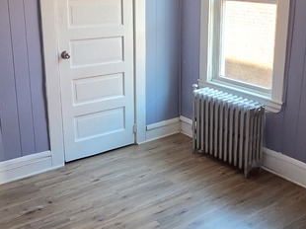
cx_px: 192
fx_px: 371
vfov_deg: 34.3
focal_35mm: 42
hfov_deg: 44.4
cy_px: 102
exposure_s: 1/60
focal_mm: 2.2
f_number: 2.2
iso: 400
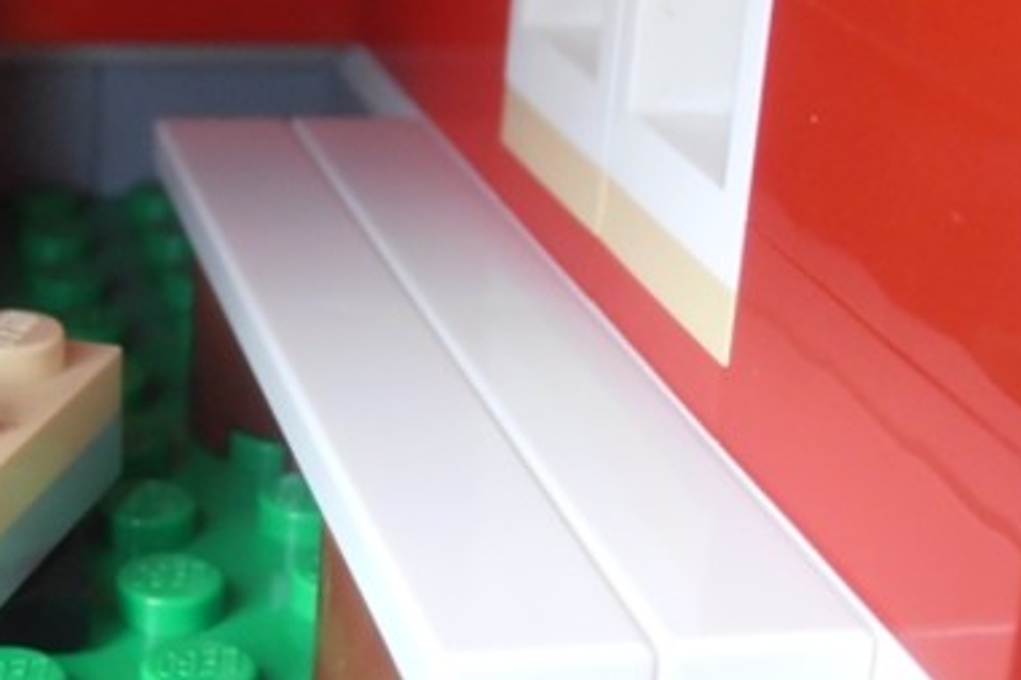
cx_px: 295
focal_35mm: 91
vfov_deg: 15.0
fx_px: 2581
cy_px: 216
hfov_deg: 22.2
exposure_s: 1/15
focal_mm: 6.61
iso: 125
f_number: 3.9
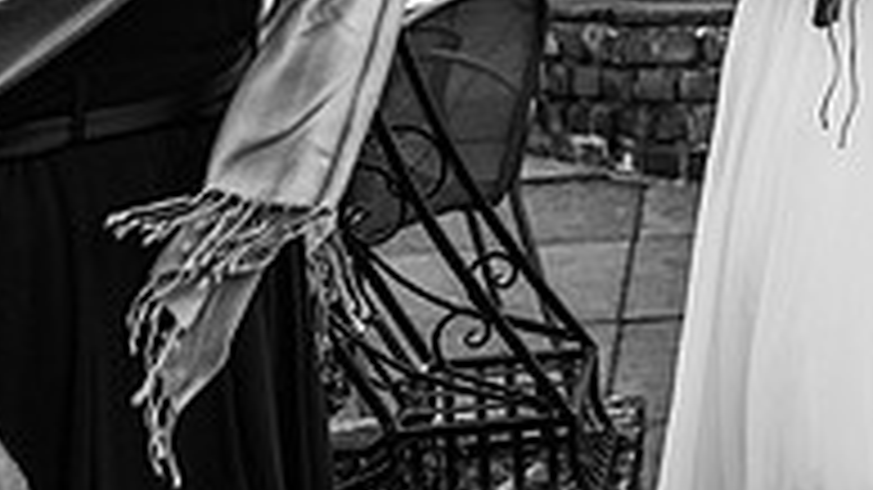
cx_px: 1125
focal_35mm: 100
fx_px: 2314
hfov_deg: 19.7
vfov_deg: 11.5
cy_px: -288
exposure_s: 1/640
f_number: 4
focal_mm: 32
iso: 500
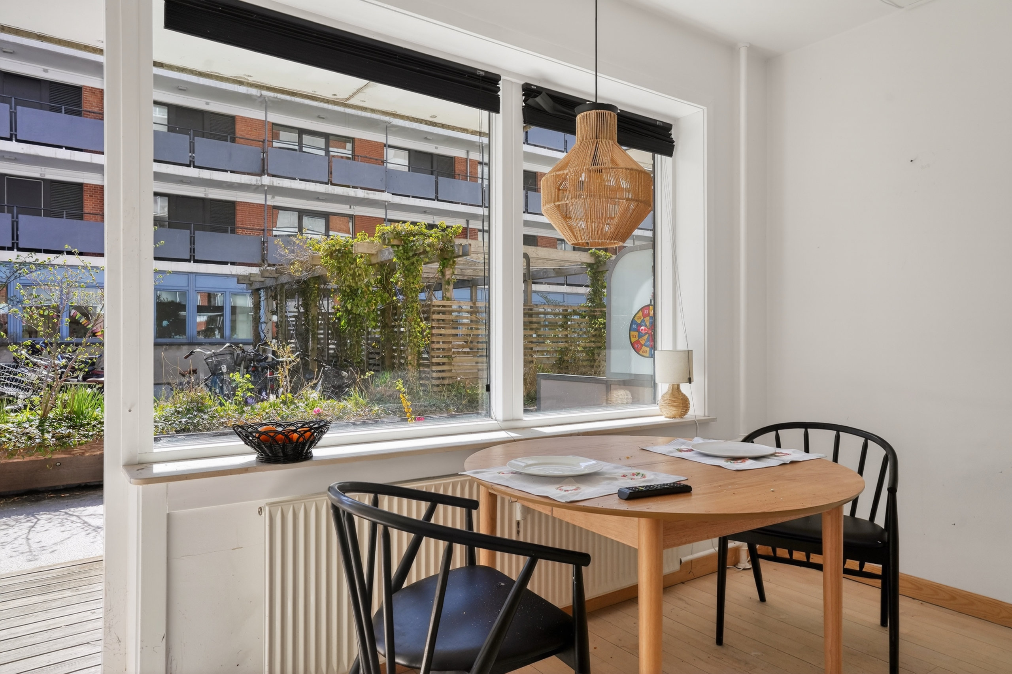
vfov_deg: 53.1
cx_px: 506
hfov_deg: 73.8
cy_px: 337
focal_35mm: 24
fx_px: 675
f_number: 8
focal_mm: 24
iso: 400
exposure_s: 1/125
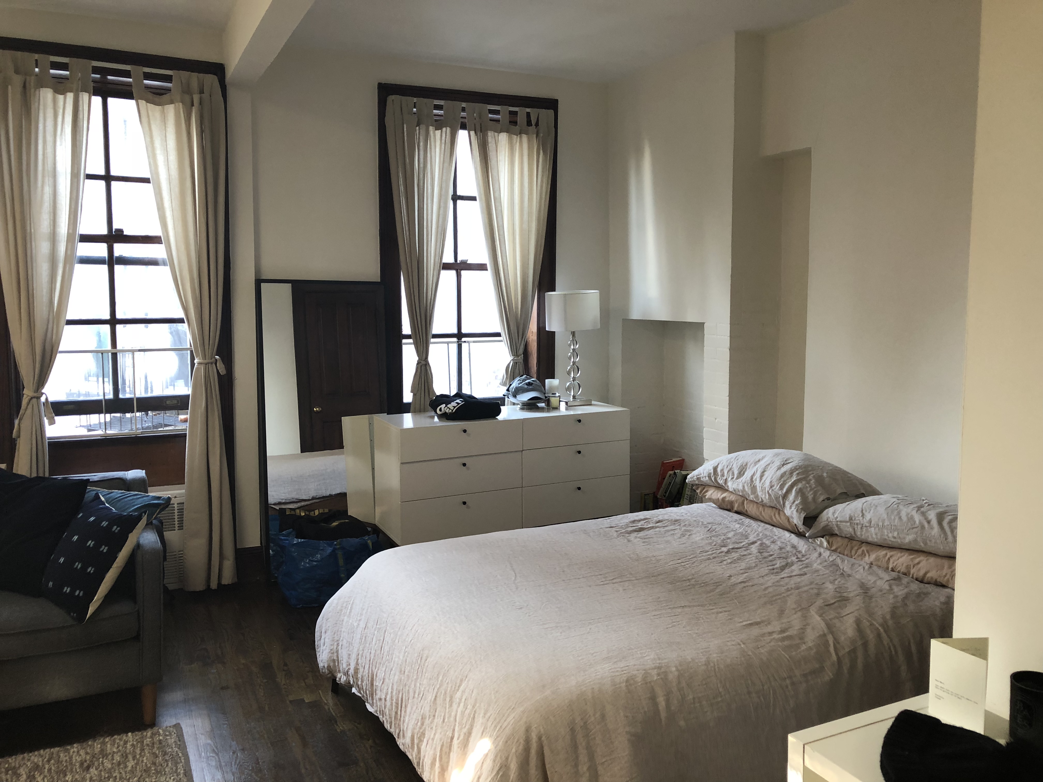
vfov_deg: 49.7
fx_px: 844
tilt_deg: -6.6
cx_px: 522
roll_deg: -0.5
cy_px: 391
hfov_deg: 63.4
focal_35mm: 28
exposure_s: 1/24
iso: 40
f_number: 1.8
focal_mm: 3.99
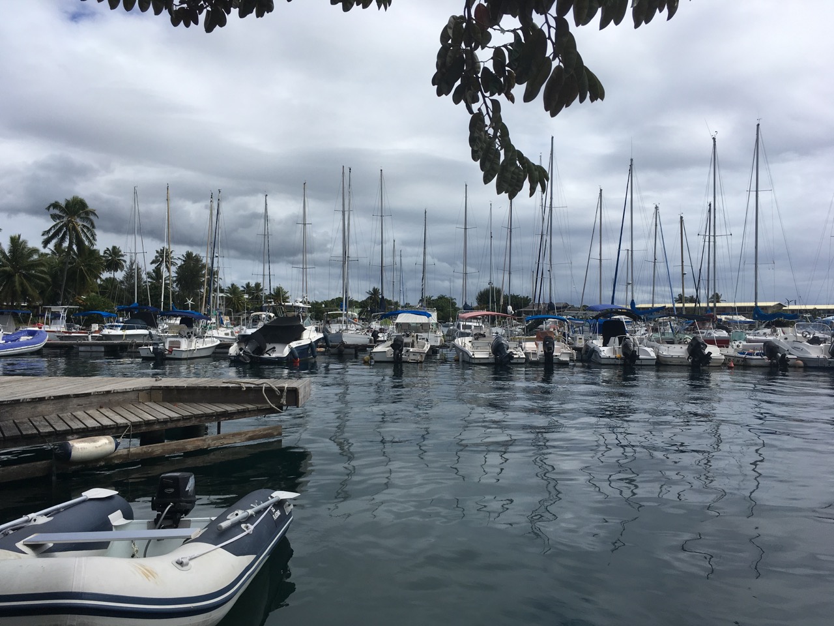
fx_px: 699
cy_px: 313
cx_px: 417
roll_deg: -0.7
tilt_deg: +1.2
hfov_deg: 61.7
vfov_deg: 48.2
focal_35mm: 29
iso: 25
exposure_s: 1/3344
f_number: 2.2
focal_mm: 4.15
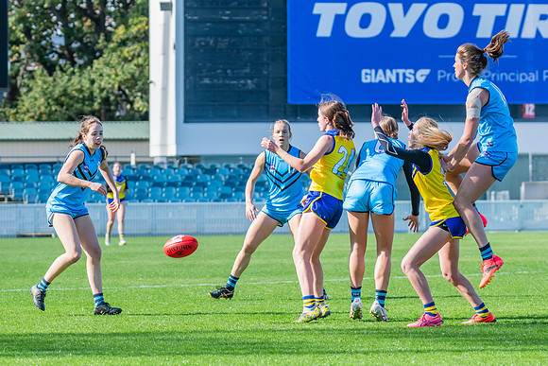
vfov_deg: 5.3
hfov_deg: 8.0
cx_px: 360
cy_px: 163
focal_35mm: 258
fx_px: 3930
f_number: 6.3
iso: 800
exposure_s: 1/1250
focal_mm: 170
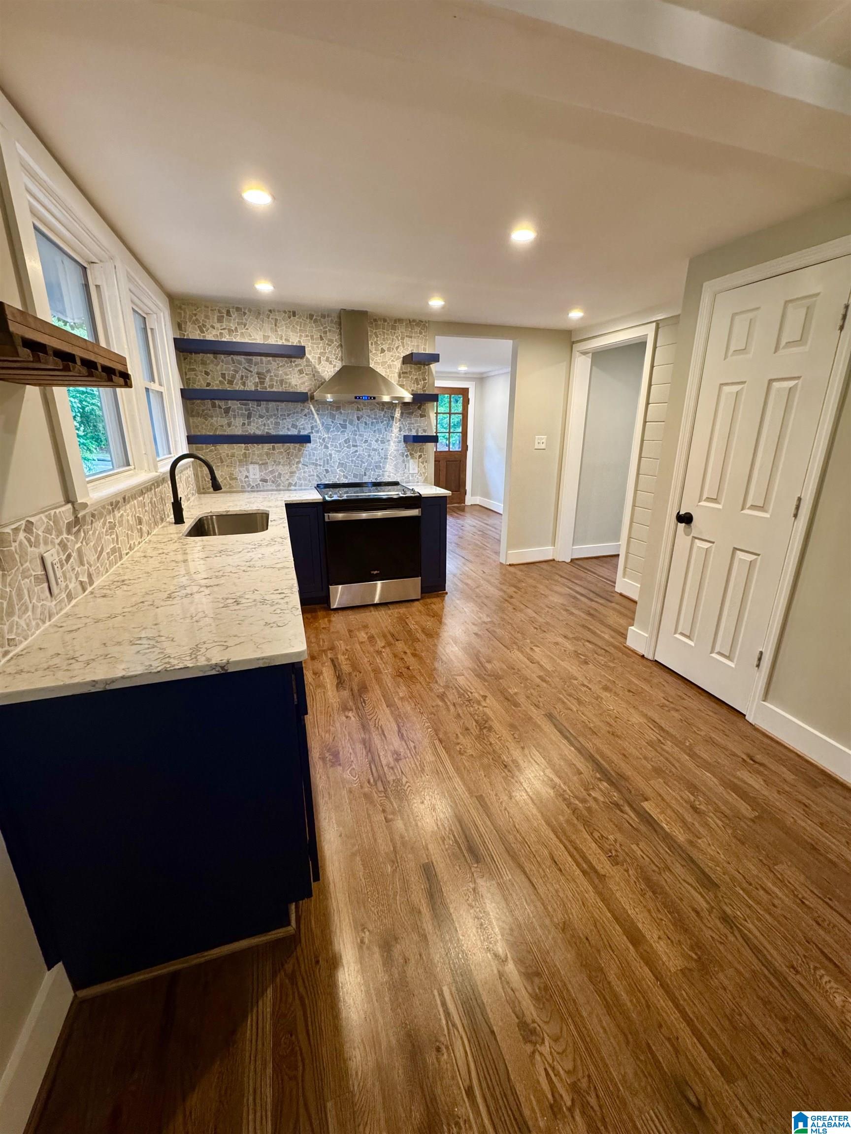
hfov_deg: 85.7
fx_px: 459
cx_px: 426
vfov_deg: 102.1
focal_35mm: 14
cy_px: 567
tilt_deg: -17.8
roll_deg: +0.9
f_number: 2.2
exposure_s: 1/60
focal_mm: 2.22
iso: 320
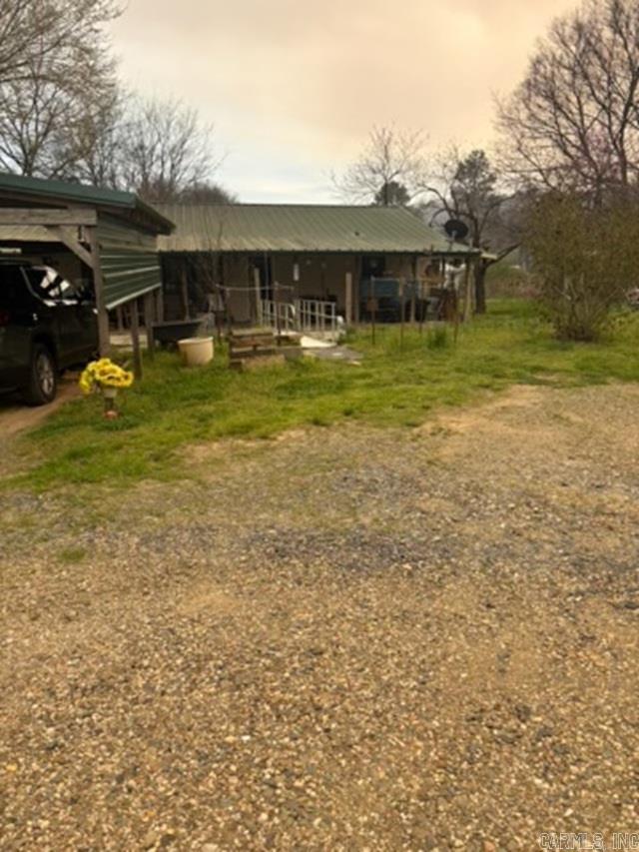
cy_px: 426
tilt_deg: -12.2
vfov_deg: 67.3
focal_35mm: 26
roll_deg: +1.0
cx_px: 320
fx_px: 640
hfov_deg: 53.1
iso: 50
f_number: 1.6
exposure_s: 1/1032
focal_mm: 5.96
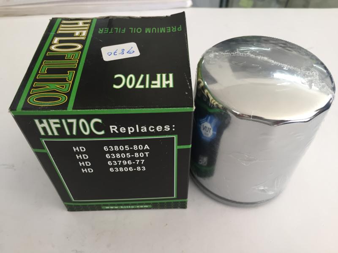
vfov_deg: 48.2
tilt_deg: -48.6
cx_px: 169
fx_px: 283
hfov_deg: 61.7
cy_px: 126
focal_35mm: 29
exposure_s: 1/40
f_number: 2.2
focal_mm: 4.15
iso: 32
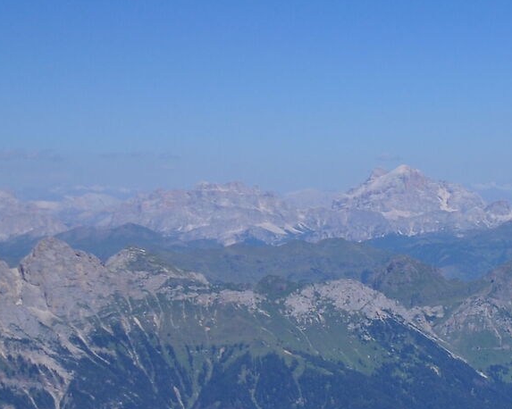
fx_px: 1606
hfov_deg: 14.9
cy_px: 438
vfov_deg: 14.2
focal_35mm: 106
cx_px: 1011
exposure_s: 1/1250
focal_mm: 18
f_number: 5.6
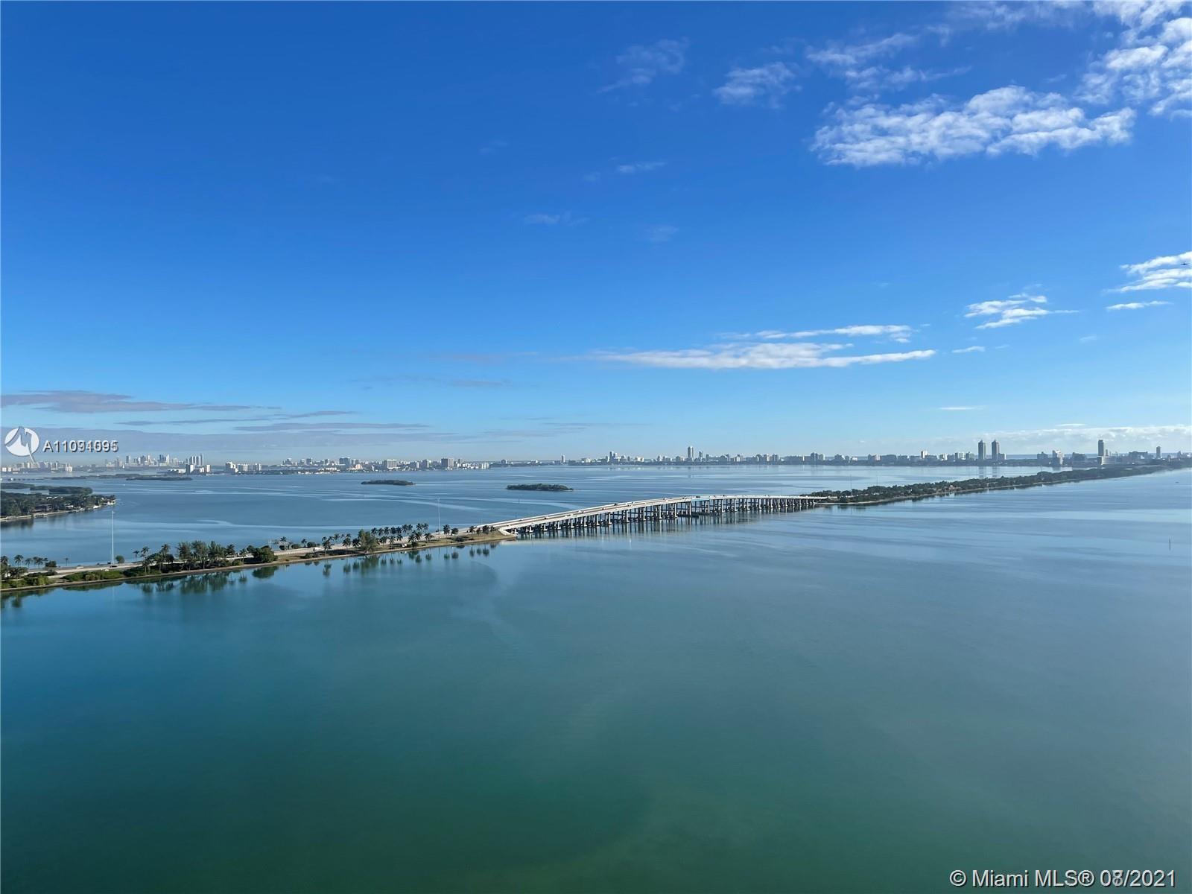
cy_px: 447
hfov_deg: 67.3
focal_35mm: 26
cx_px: 596
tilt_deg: +0.8
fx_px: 895
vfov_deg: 53.1
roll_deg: +0.2
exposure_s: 1/4651
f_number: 1.6
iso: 32
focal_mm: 4.2
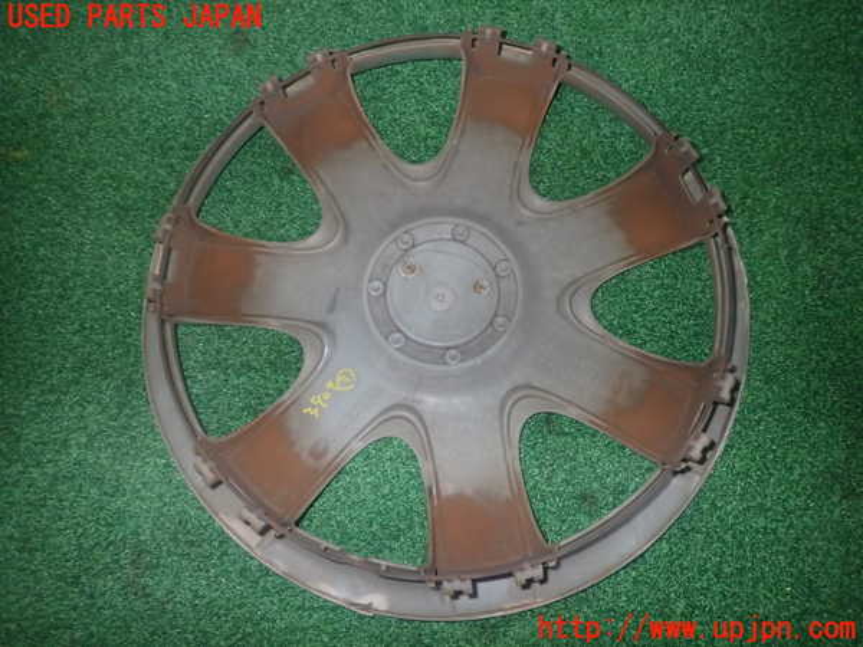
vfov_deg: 54.9
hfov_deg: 69.4
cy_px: 324
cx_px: 432
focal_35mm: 25
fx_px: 623
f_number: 5.6
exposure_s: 1/30
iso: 500
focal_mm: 4.5
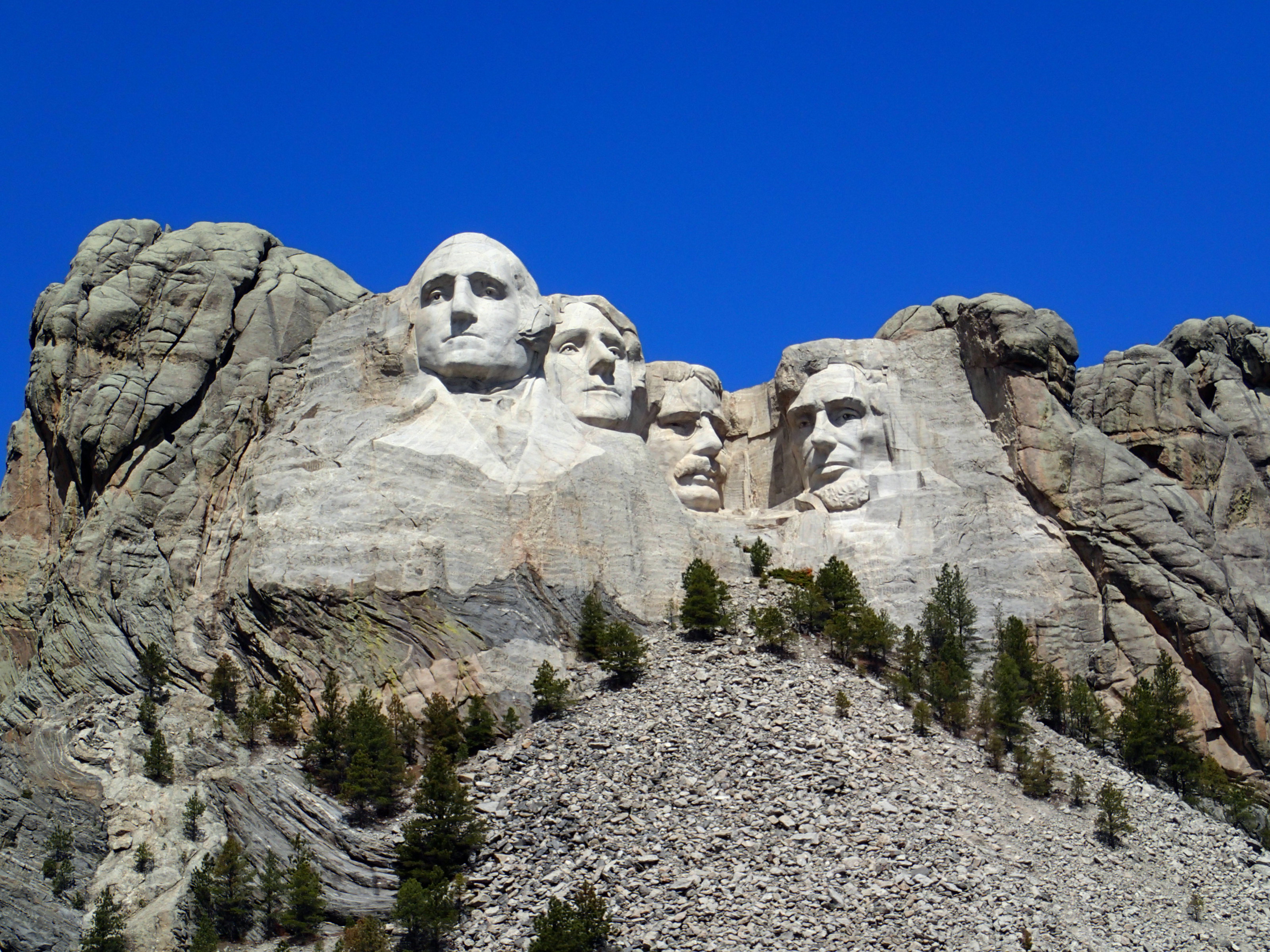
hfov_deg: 24.4
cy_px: 476
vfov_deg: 18.4
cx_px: 635
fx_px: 2935
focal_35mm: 80
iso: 100
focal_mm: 14.41
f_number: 5.6
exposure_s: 1/640
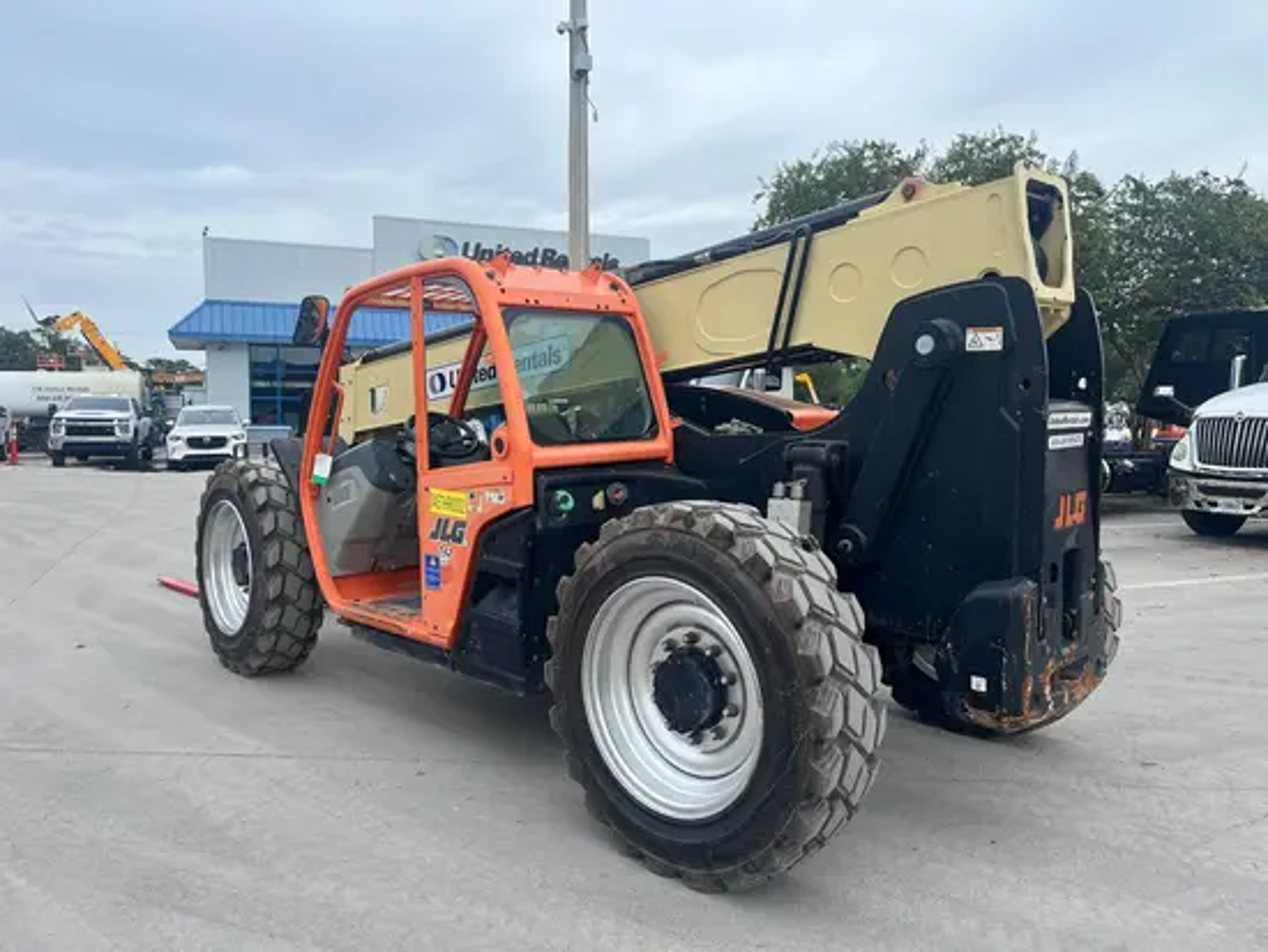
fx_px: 953
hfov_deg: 67.3
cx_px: 634
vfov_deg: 53.1
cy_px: 476
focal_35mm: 26
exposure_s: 1/1186
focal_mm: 5.1
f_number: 1.6
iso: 50
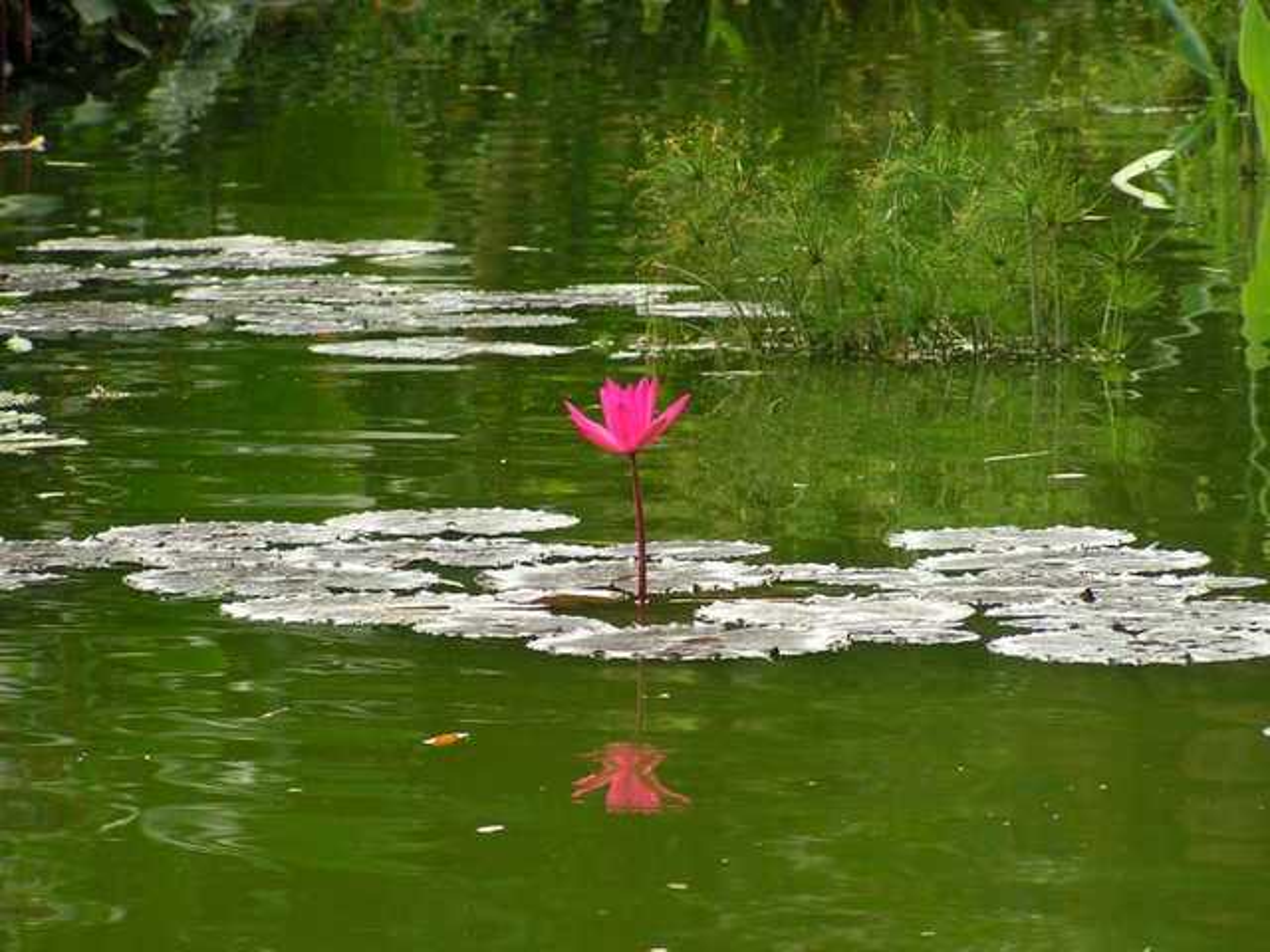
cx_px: 635
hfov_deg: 7.3
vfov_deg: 5.5
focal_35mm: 271
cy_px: 476
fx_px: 9943
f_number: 3.5
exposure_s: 1/320
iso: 100
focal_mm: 41.4
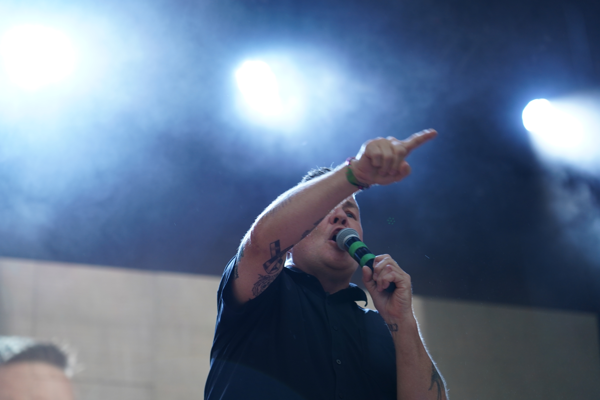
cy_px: 200
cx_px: 300
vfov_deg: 13.0
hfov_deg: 19.5
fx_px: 1750
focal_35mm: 105
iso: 800
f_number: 4
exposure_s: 1/125
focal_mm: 105
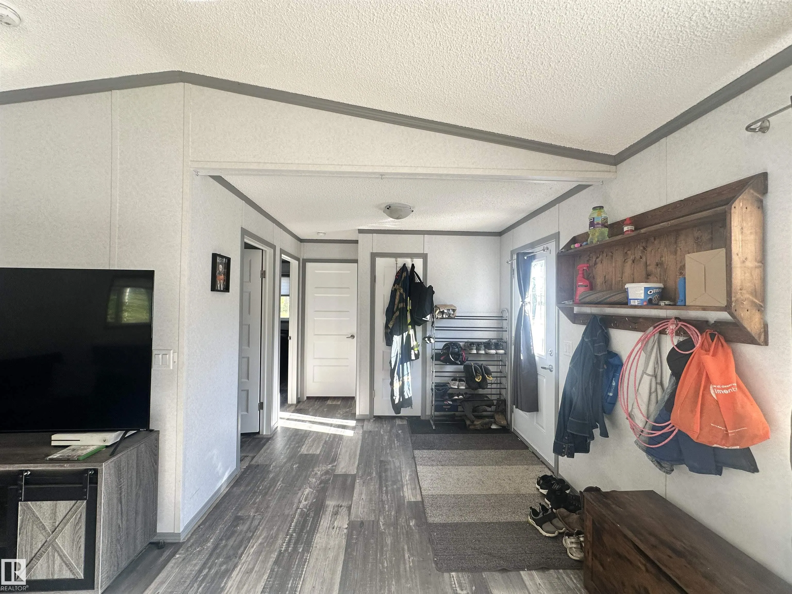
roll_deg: -0.7
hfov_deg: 102.1
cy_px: 297
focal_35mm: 14
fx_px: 320
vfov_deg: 85.7
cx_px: 396
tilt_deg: +0.2
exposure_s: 1/99
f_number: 2.2
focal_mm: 2.22
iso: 80
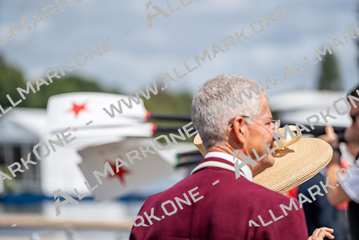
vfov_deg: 7.1
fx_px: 1935
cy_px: 120
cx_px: 180
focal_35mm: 194
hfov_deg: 10.6
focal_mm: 194
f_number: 4
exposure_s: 1/2500
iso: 100
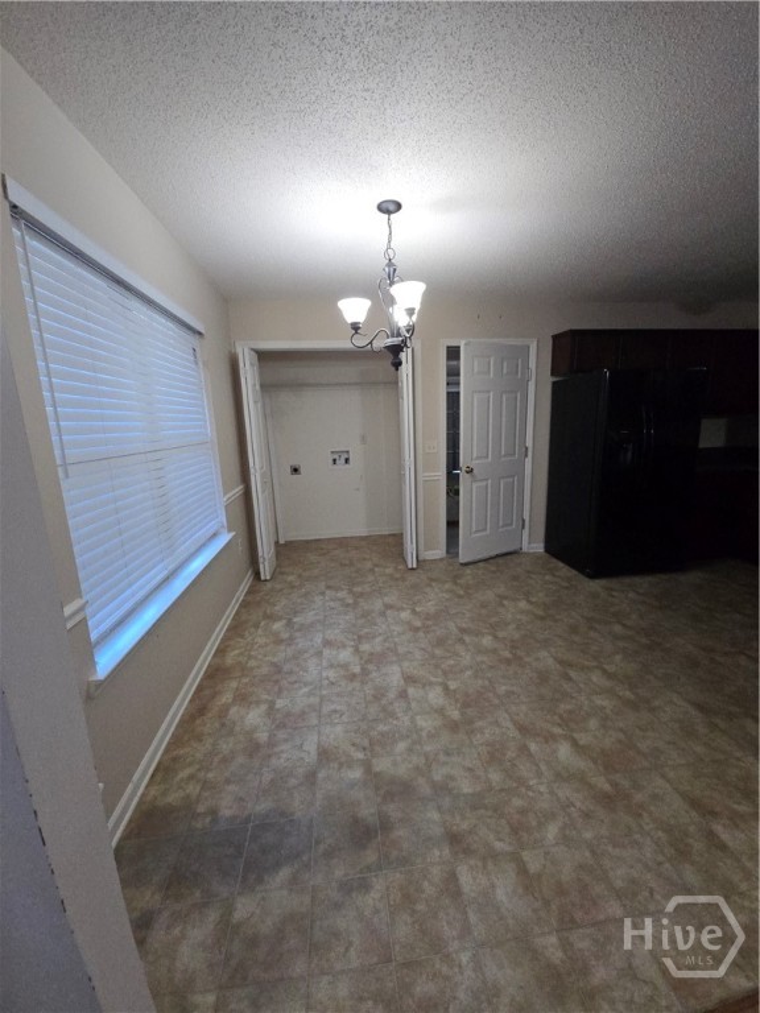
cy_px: 506
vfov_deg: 106.2
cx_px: 380
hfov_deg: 89.9
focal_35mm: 13
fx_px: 381
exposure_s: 1/60
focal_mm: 2.2
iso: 200
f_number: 2.2
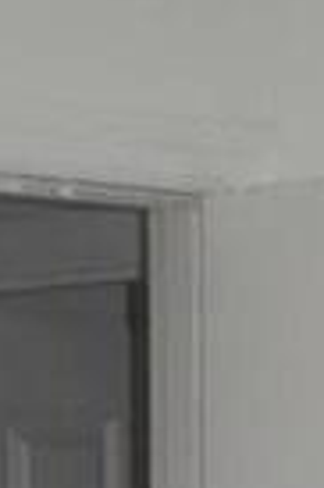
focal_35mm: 314
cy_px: 1168
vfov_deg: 6.3
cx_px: 68
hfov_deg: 4.4
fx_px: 4249
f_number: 4.2
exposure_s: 1/160
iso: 800
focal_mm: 28
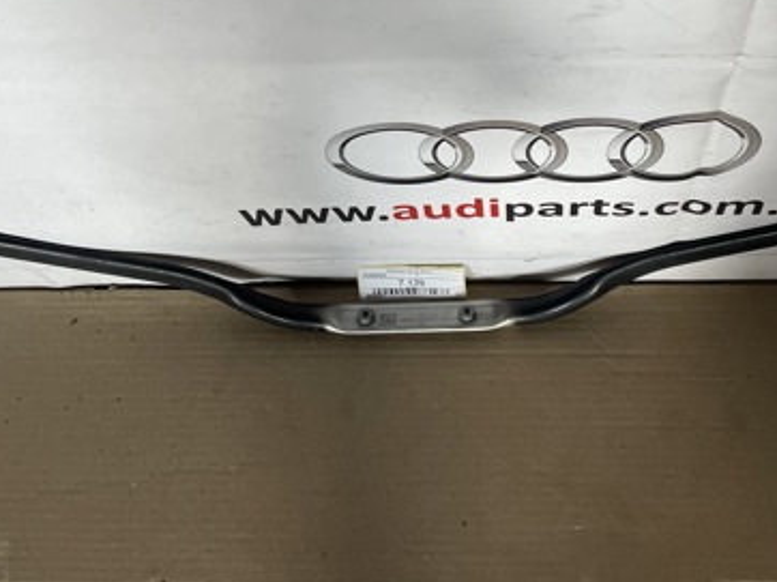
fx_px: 1032
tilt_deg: -65.4
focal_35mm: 46
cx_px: 455
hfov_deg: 41.1
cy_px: 104
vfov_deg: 30.6
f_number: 1.6
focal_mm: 4.2
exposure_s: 1/118
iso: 125
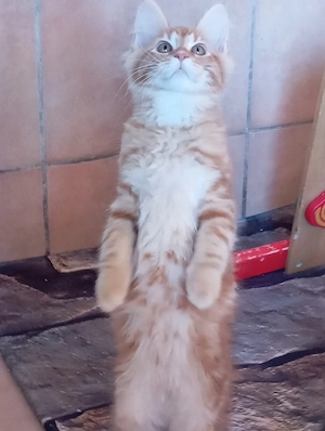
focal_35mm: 28
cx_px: 162
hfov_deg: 49.9
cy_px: 216
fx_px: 349
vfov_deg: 63.4
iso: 729
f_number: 1.8
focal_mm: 4.22
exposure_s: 1/33.3
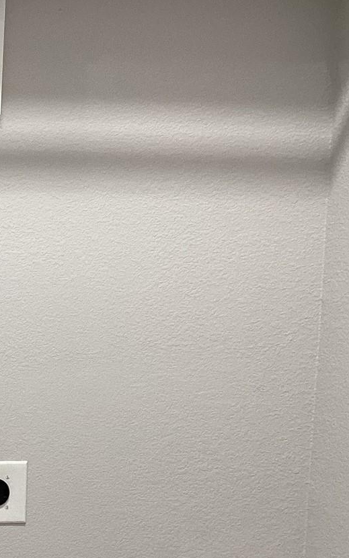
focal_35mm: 81
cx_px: -197
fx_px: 1233
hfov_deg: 14.8
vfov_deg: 25.5
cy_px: 341
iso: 100
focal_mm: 3.3
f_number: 2.4
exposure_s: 1/60
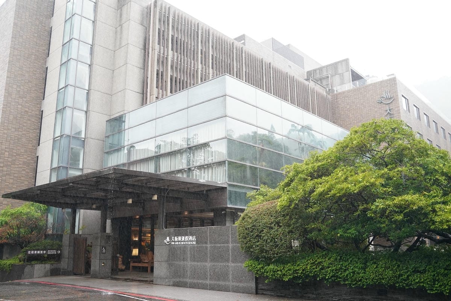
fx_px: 401
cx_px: 226
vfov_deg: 41.1
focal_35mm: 32
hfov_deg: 58.7
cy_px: 150
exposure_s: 1/160
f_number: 4
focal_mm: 32
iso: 1250
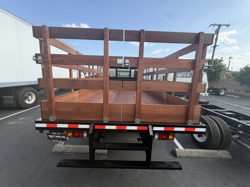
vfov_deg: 85.7
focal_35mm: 14
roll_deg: +0.1
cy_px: 94
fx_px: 101
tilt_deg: -11.6
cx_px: 125
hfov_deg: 102.1
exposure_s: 1/672
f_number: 2.2
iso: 40
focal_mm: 2.22
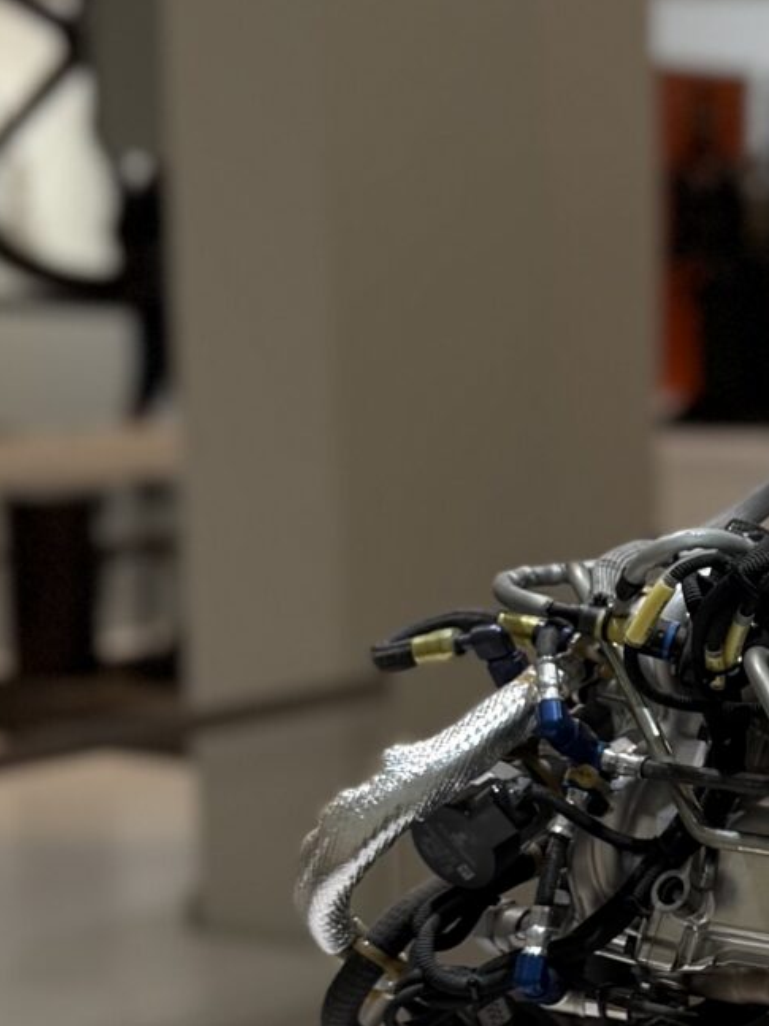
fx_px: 2815
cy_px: 703
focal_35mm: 95
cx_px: 1188
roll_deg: -1.6
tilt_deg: -10.4
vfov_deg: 20.6
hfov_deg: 14.4
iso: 80
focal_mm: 6.76
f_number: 1.78
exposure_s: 1/312
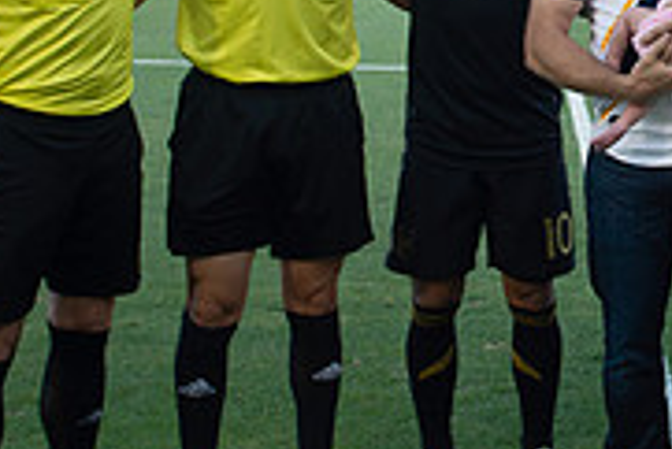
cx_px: 694
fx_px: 1494
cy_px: 35
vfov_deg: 16.8
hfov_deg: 24.1
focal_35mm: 80
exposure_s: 1/500
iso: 160
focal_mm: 24
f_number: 4.5
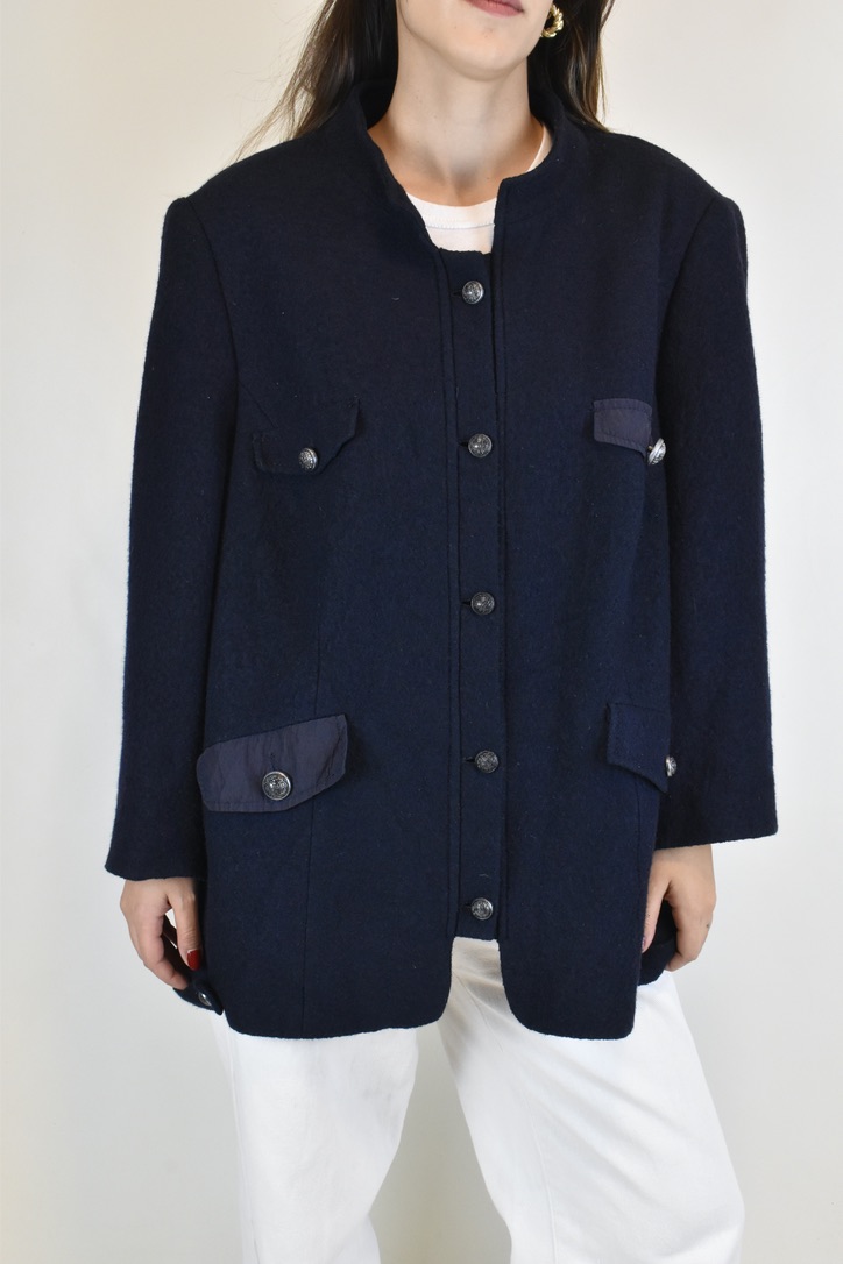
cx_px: 422
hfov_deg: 31.9
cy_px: 632
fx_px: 1475
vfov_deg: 46.4
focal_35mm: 42
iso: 1600
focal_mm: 28
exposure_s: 1/40
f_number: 13
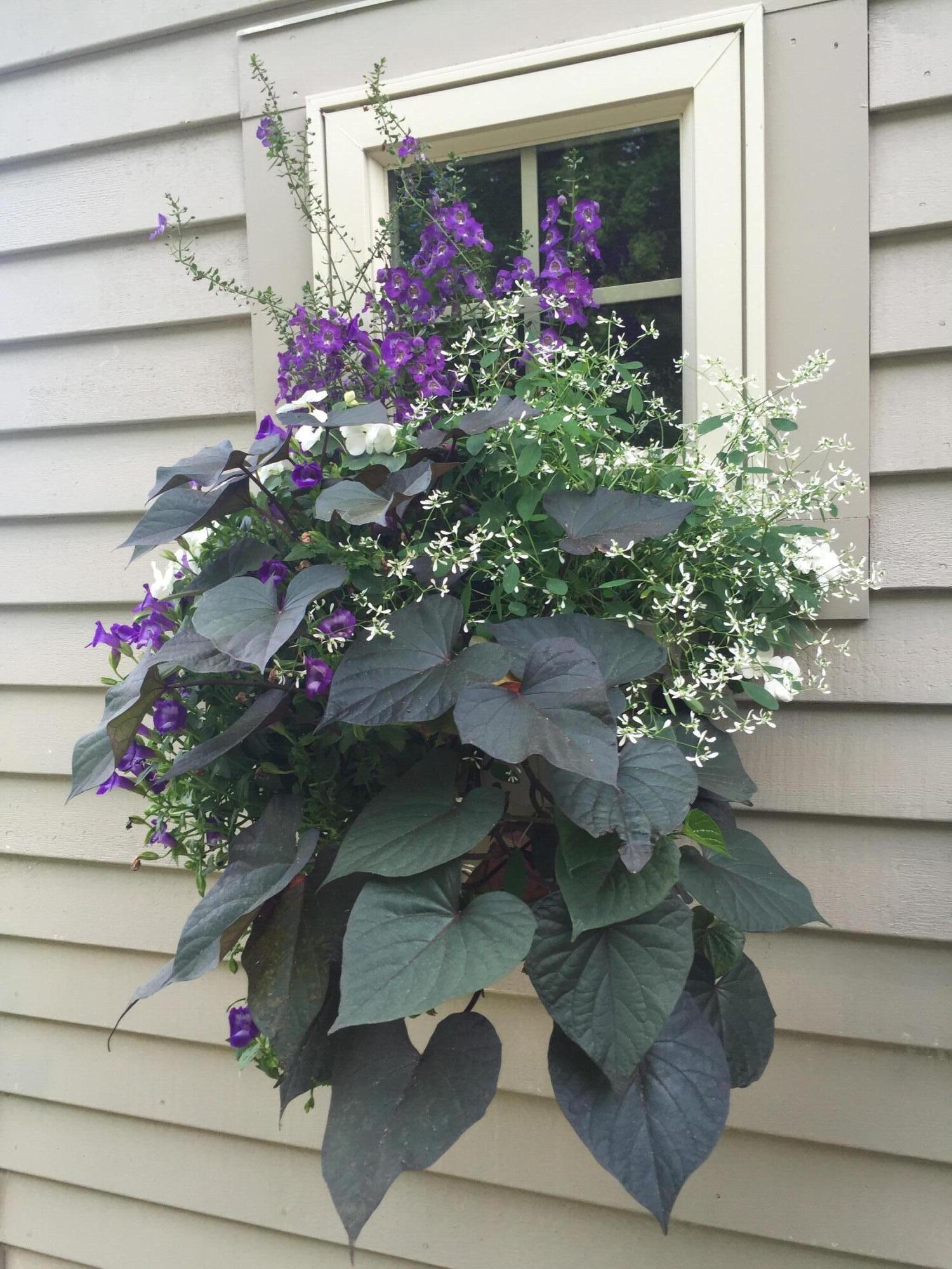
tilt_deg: -3.3
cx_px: 476
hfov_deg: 48.2
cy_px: 634
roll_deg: +1.5
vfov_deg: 61.7
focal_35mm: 29
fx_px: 1063
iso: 50
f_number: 2.2
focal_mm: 4.15
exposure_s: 1/120
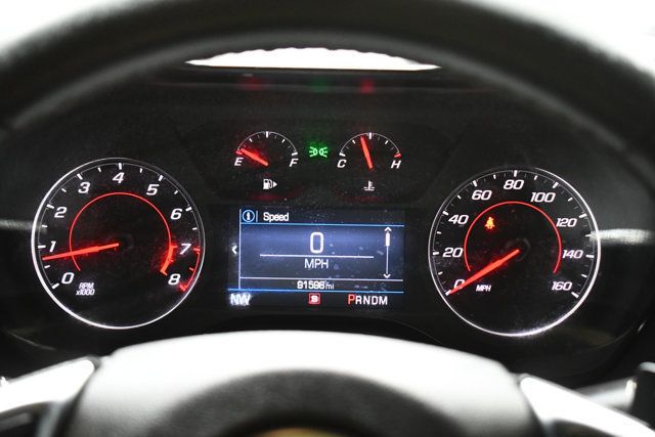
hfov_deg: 30.1
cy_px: 218
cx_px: 328
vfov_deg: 20.3
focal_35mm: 67
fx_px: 1219
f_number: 5
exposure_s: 1/100
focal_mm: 45
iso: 3200
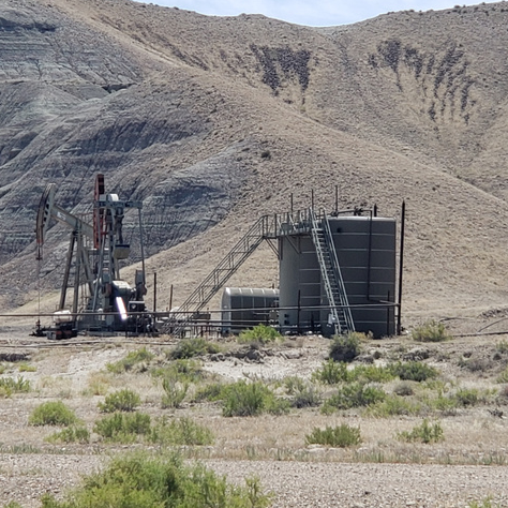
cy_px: 253
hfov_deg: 27.7
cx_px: 287
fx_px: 1029
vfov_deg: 27.7
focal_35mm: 62
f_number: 2.4
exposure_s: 1/912
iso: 32
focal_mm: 6
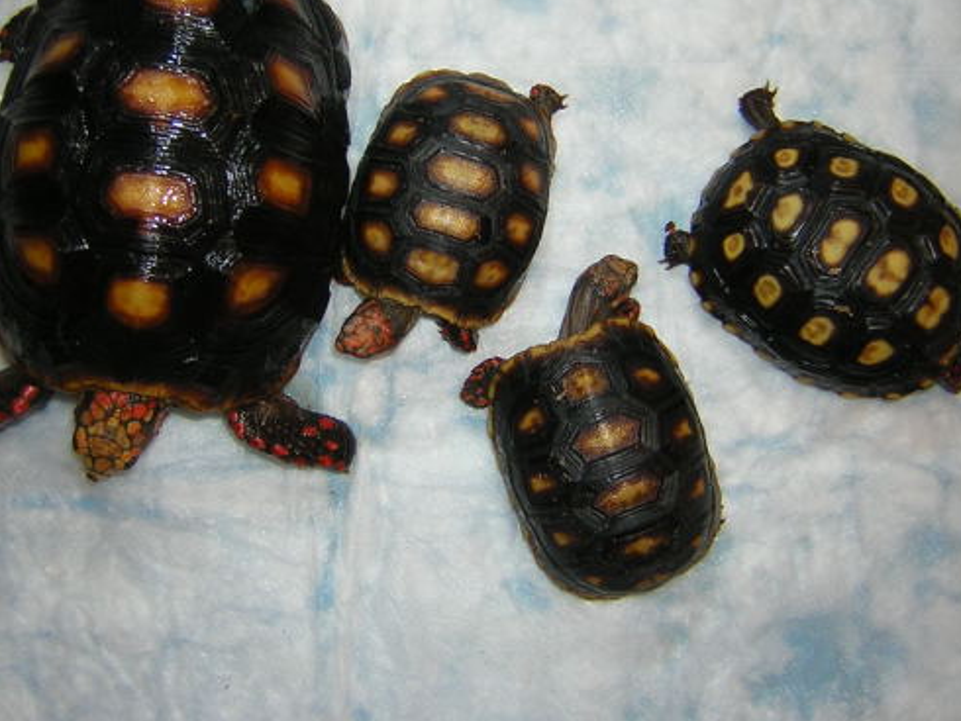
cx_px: 469
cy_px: 266
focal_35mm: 47
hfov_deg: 40.4
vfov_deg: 30.8
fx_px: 1305
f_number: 2.6
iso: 100
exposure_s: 1/60.1
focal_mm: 4.7
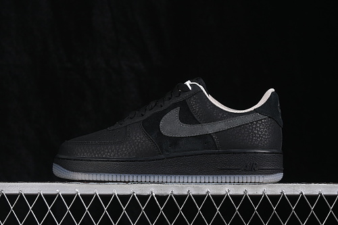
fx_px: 704
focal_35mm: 75
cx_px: 169
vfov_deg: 18.2
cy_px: 112
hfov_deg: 27.0
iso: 160
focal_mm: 50
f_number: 6.3
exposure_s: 1/60
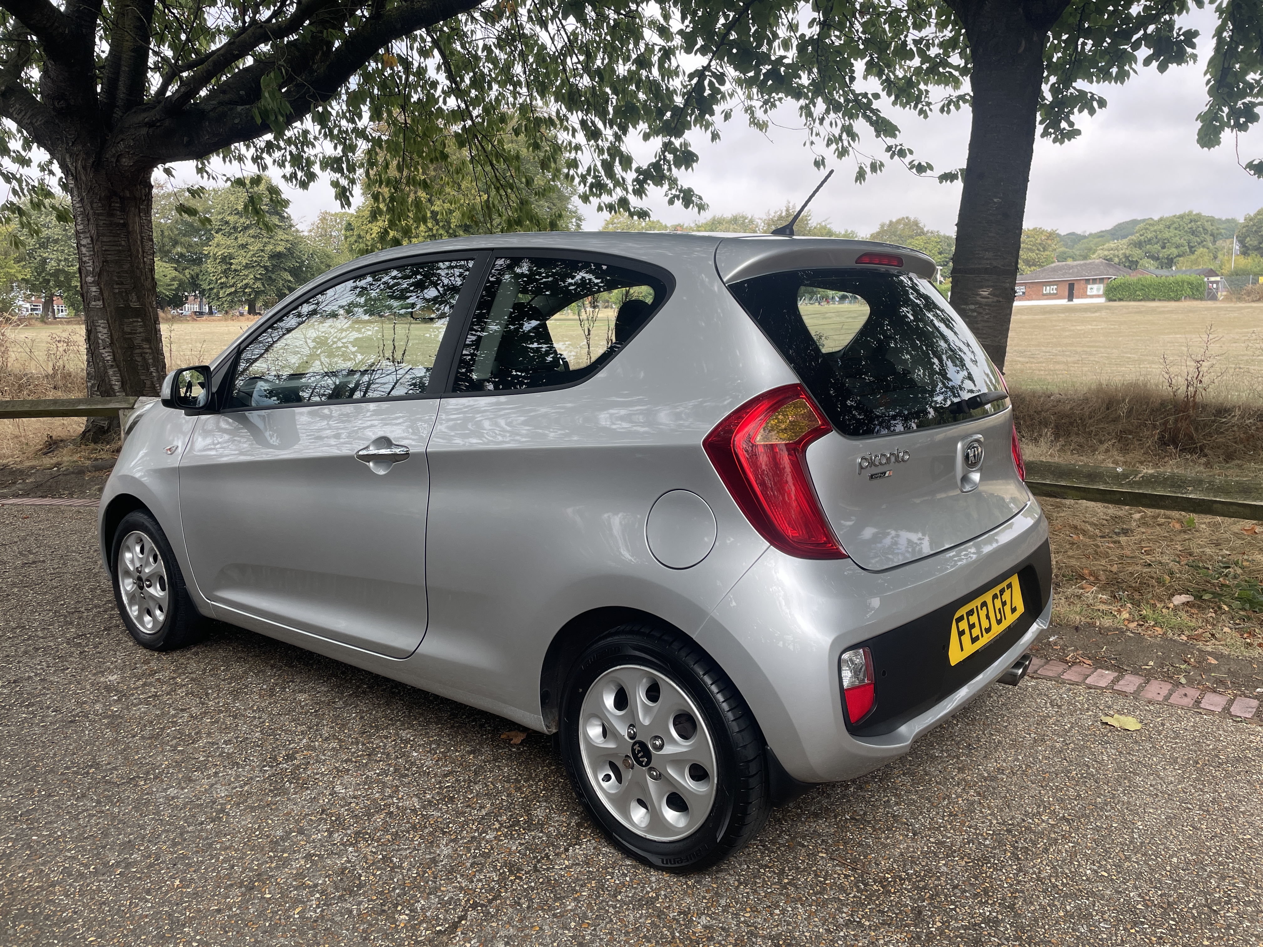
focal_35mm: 26
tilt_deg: -6.7
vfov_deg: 53.1
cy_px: 474
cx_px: 632
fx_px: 949
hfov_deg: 67.3
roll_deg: -0.6
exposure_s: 1/831
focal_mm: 4.2
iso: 32
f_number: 1.6
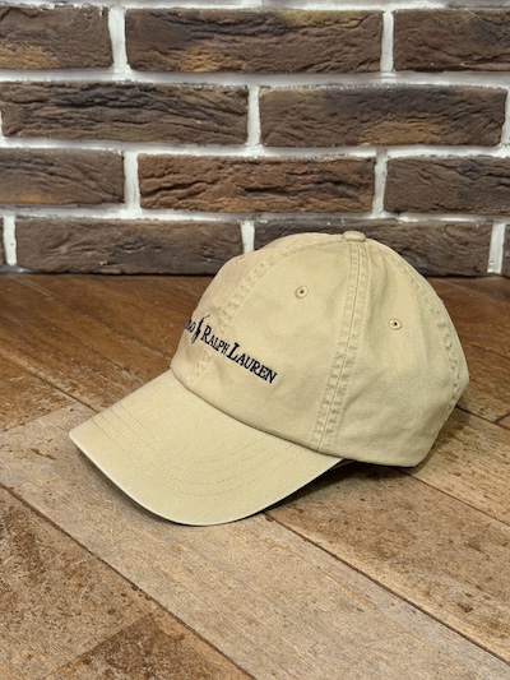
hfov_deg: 30.3
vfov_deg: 39.6
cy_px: 340
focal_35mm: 48
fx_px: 943
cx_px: 255
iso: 500
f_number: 1.78
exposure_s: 1/40
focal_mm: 6.76
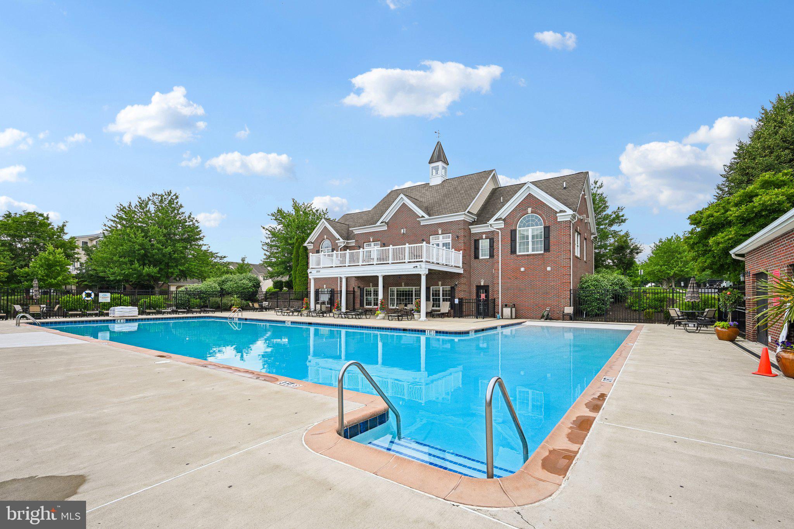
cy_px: 264
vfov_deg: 73.7
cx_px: 397
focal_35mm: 16
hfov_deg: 96.7
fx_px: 353
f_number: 8
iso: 800
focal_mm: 16
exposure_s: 1/800
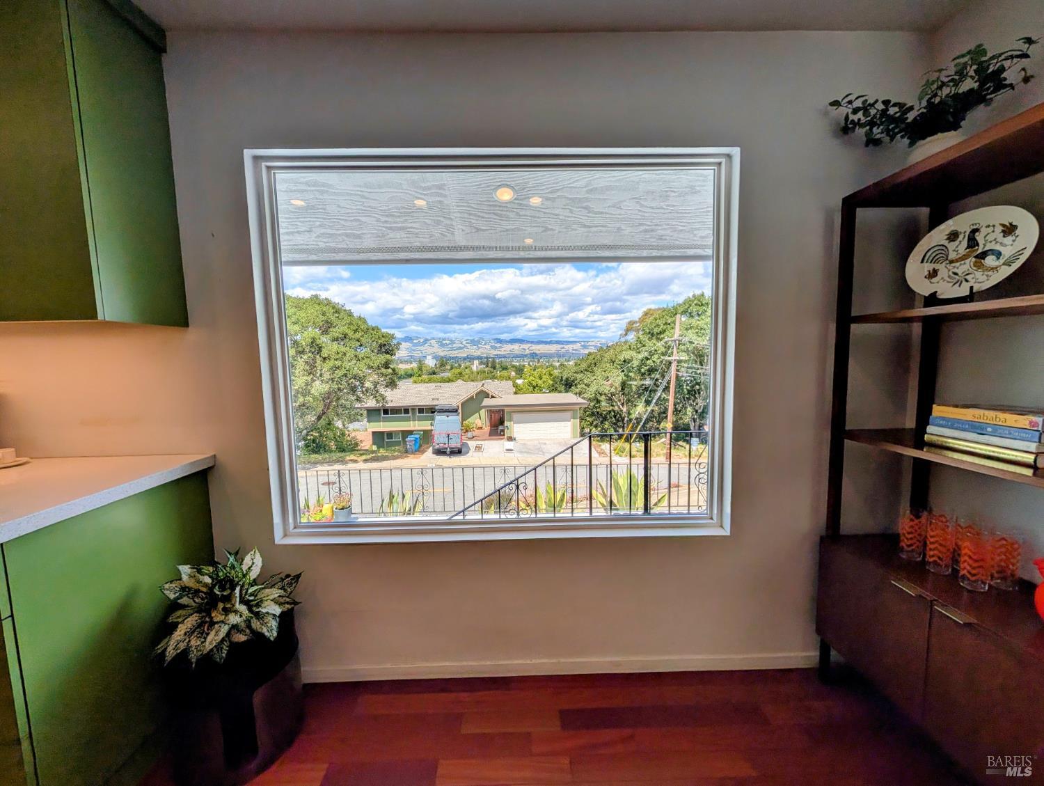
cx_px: 522
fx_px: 362
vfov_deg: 94.6
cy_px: 393
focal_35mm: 12
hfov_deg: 110.5
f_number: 1.7
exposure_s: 1/1672
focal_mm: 2.02
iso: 54
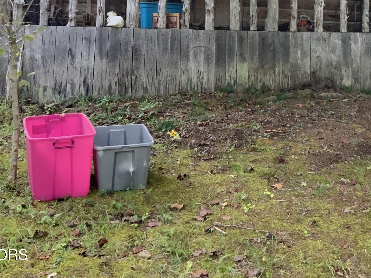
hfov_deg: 34.4
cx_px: 268
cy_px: 15
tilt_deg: +2.2
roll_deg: -0.1
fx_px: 589
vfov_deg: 25.5
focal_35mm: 55
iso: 160
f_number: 1.8
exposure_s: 1/60
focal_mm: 3
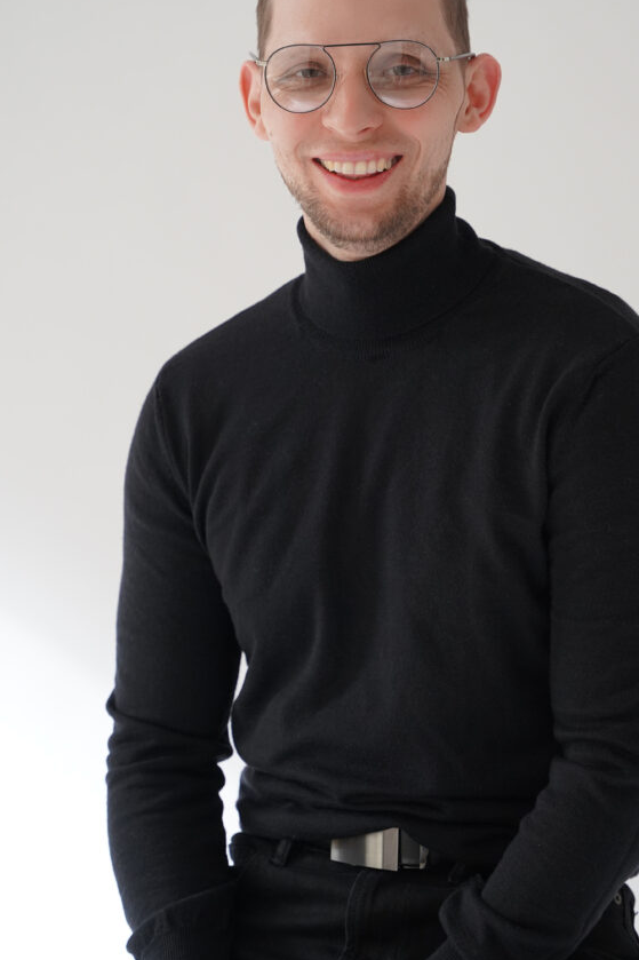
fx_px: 2454
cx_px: 374
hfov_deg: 14.8
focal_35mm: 92
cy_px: 451
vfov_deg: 22.1
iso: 1250
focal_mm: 67.1
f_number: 4
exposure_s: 1/160
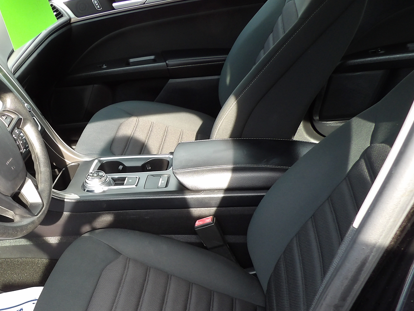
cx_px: 96
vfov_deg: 33.8
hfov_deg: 43.2
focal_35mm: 42
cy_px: 224
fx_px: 502
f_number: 3.2
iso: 100
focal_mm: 4.3
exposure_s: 1/78
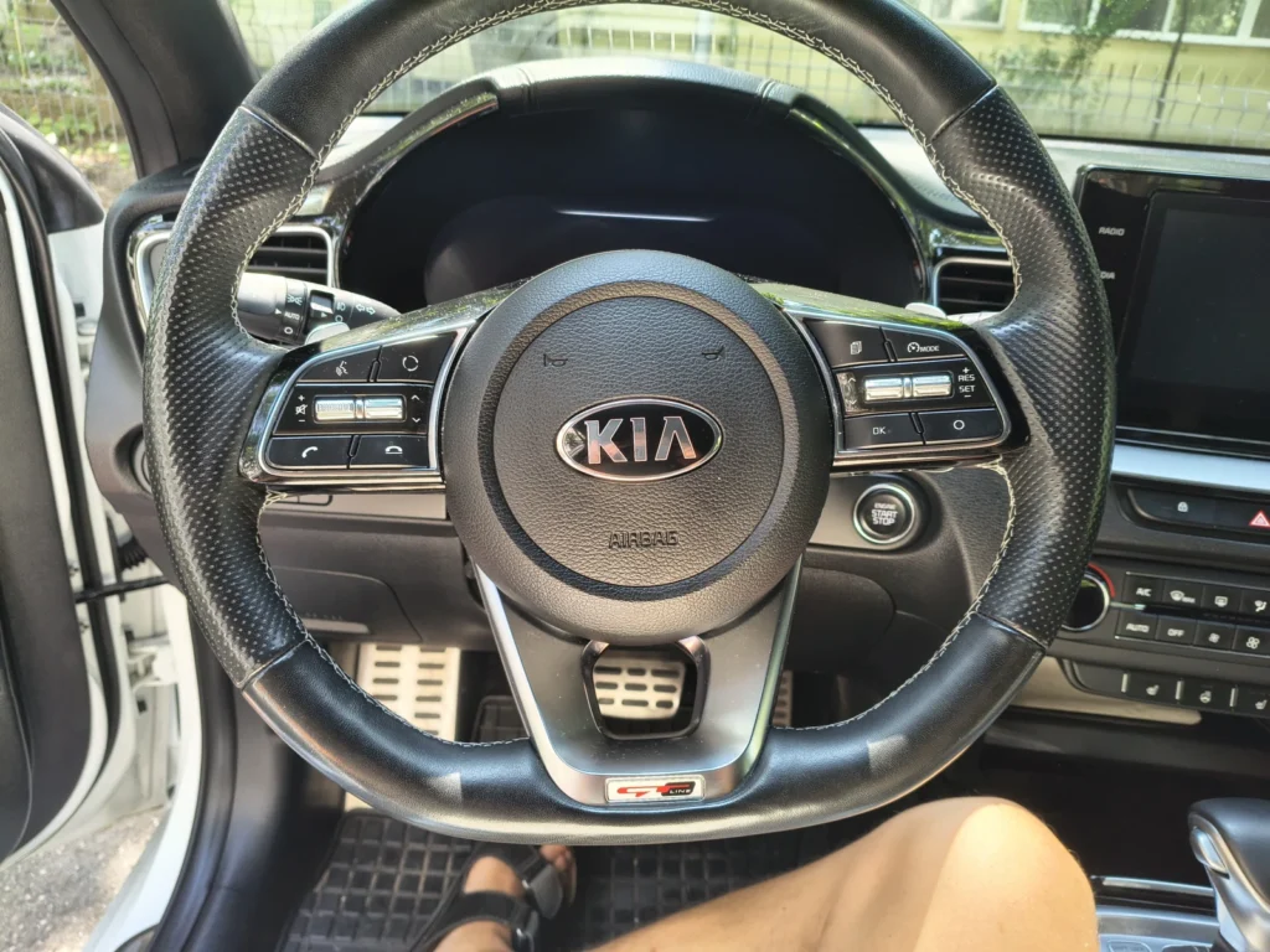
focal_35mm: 26
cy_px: 476
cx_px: 635
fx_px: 954
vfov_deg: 53.1
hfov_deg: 67.3
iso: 178
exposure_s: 1/100
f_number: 1.8
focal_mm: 4.81
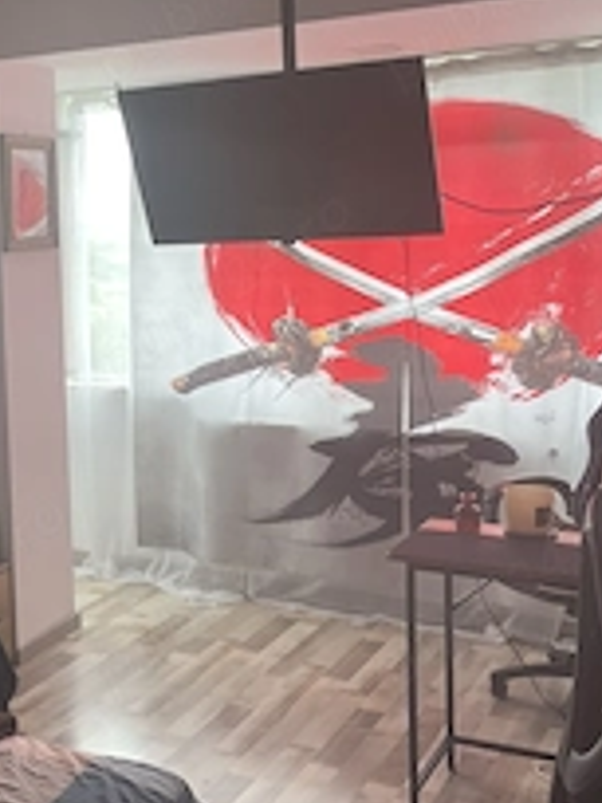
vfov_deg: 37.4
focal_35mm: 51
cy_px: 350
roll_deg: +1.8
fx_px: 1183
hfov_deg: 27.5
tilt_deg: -4.2
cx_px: 59
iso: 50
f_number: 1.6
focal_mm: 4.2
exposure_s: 1/121
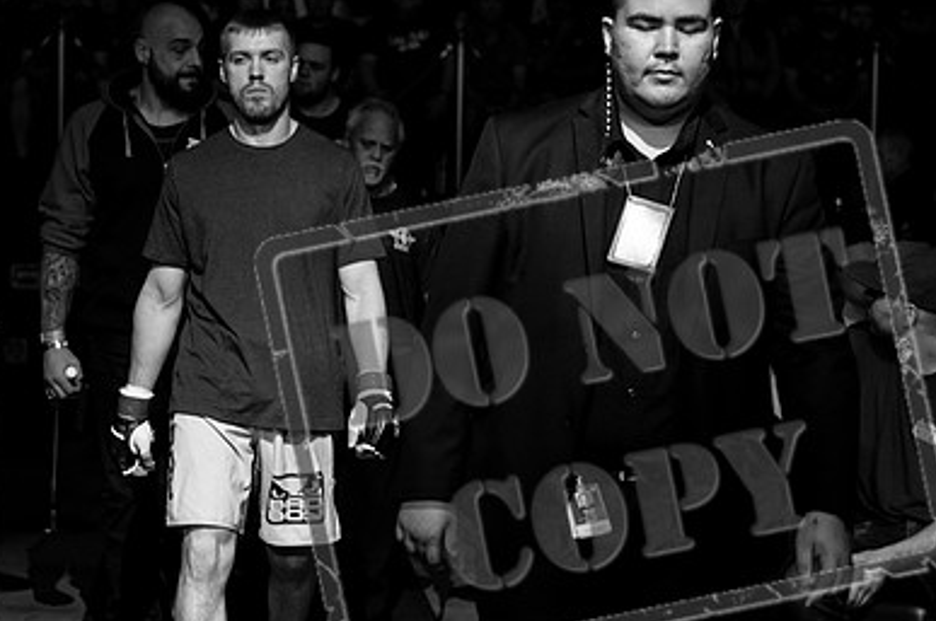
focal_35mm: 105
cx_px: 261
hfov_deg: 19.4
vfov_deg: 13.0
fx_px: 2727
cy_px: 280
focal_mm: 70
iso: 1600
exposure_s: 1/125
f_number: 4
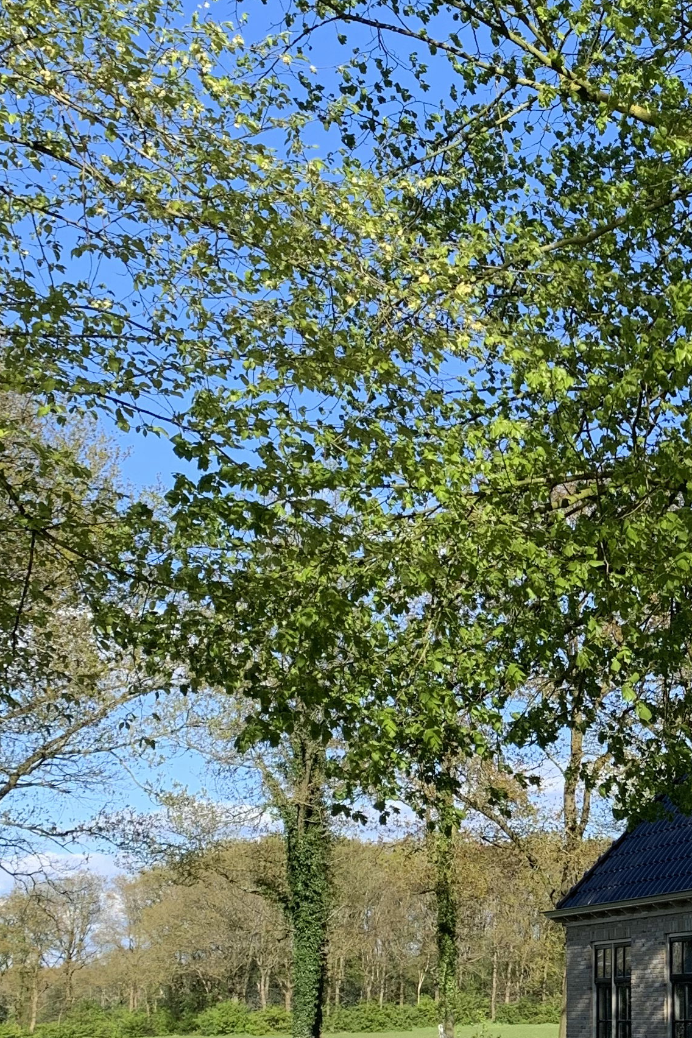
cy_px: 686
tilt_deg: +9.3
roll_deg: +1.1
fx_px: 1845
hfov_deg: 20.3
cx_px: 749
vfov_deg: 31.2
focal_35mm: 64
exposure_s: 1/1065
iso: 25
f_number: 1.8
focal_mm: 4.25
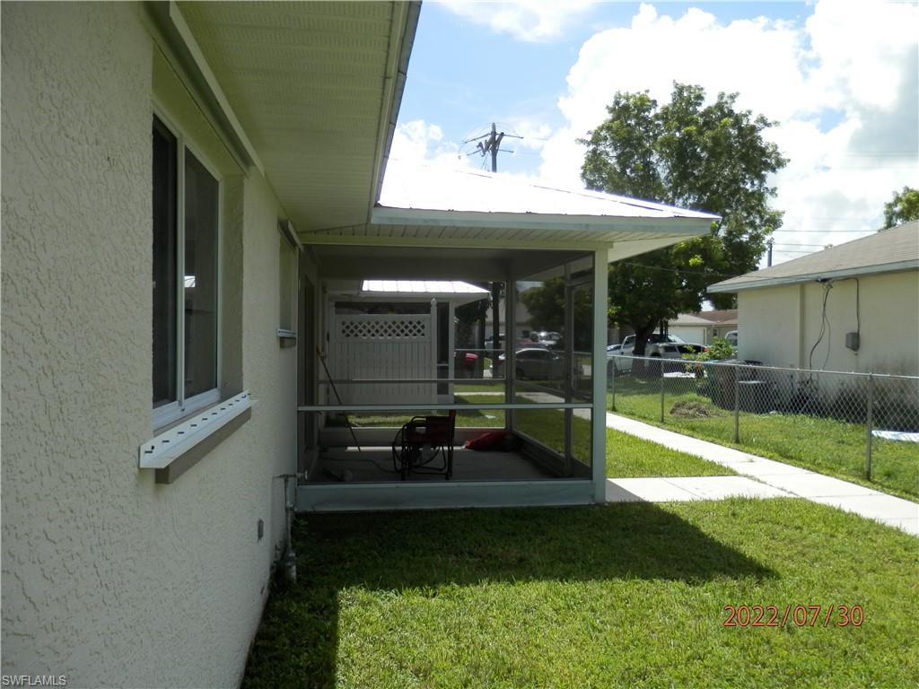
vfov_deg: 54.9
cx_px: 460
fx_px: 664
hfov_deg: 69.4
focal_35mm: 25
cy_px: 344
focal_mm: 4.5
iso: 80
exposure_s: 1/125
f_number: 8.7
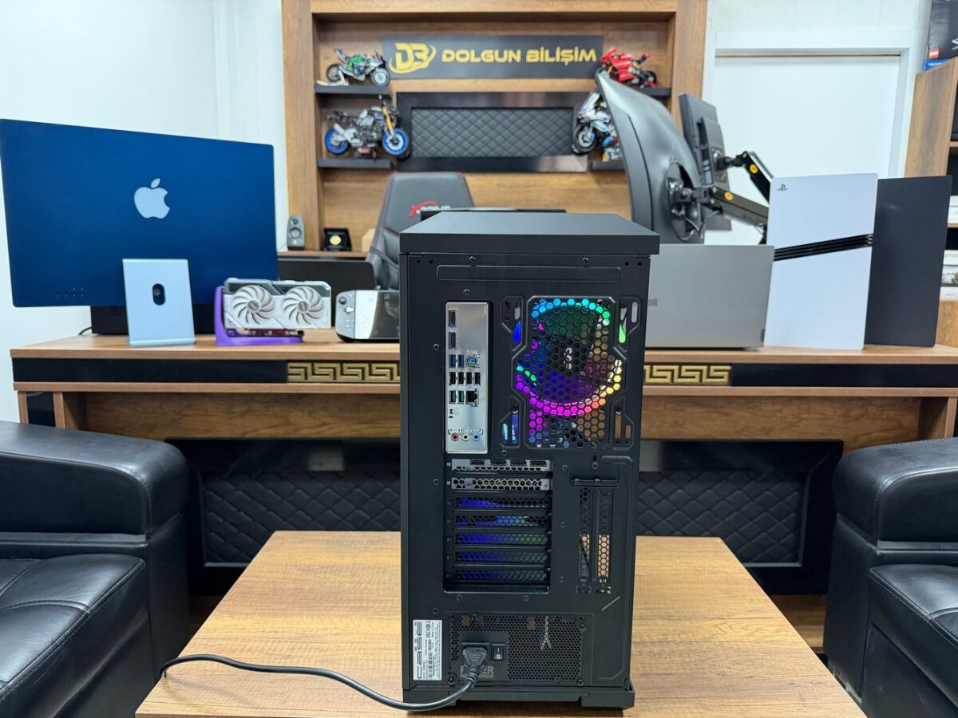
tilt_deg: -8.2
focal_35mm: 24
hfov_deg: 71.6
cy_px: 359
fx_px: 664
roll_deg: -0.5
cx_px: 479
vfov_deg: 56.8
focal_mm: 6.76
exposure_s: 1/50
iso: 320
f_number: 1.78
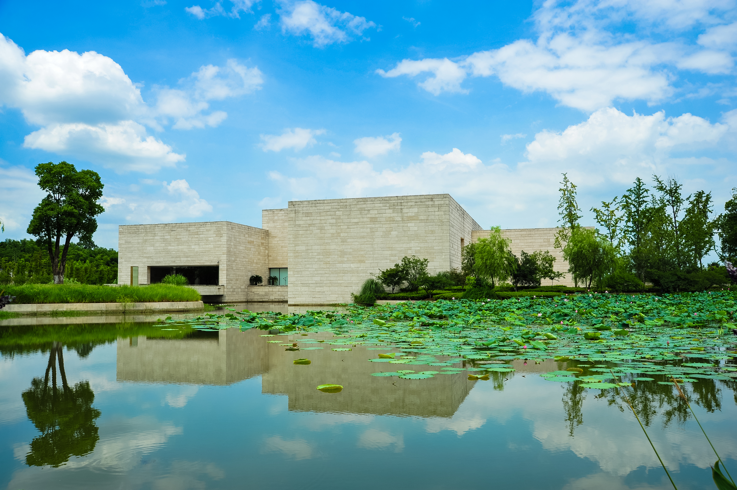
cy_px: 245
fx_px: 716
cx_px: 368
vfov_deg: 37.8
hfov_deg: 54.5
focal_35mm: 35
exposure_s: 1/400
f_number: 10
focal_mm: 35
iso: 200
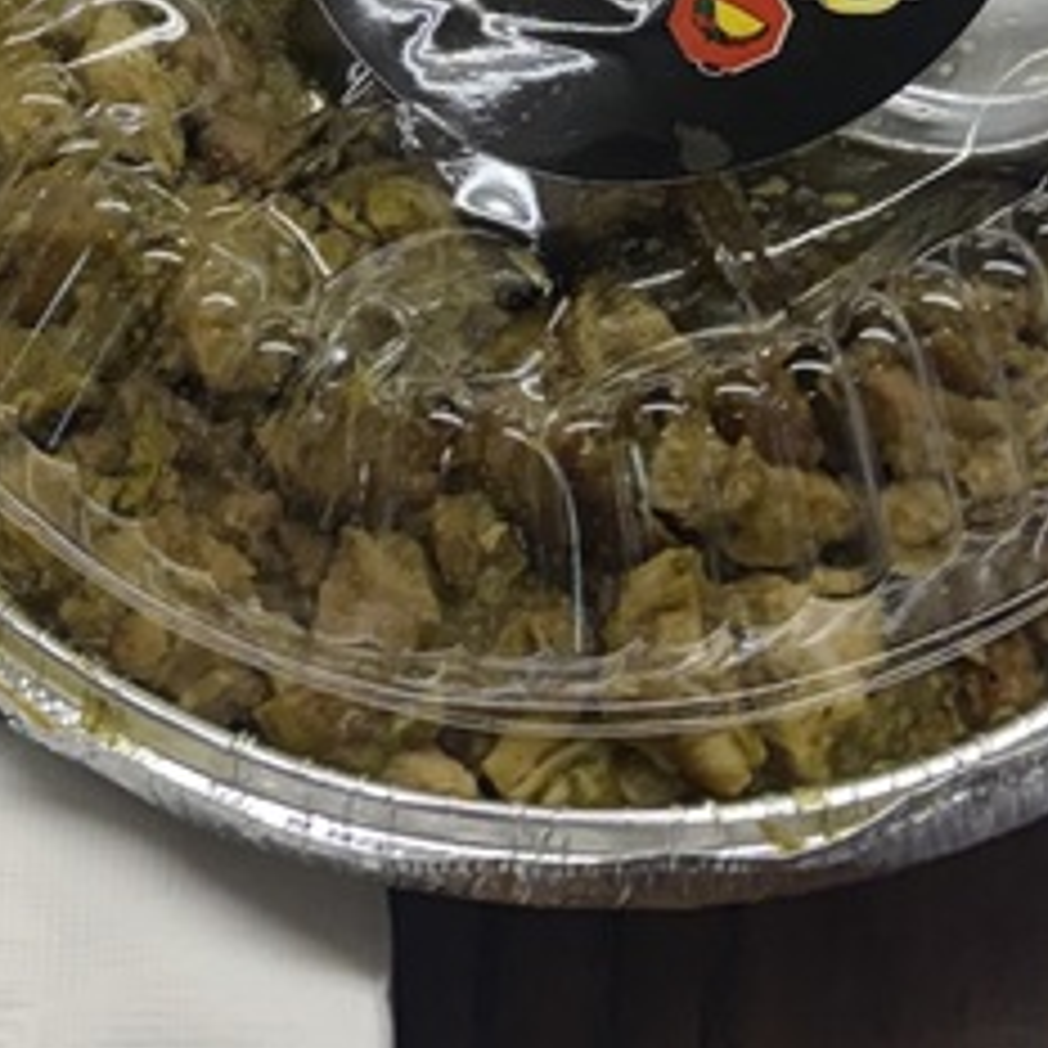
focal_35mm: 101
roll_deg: -2.2
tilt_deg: -37.2
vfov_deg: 15.0
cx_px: 162
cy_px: -823
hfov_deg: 17.0
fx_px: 3459
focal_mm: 5.96
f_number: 1.6
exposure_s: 1/120
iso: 80
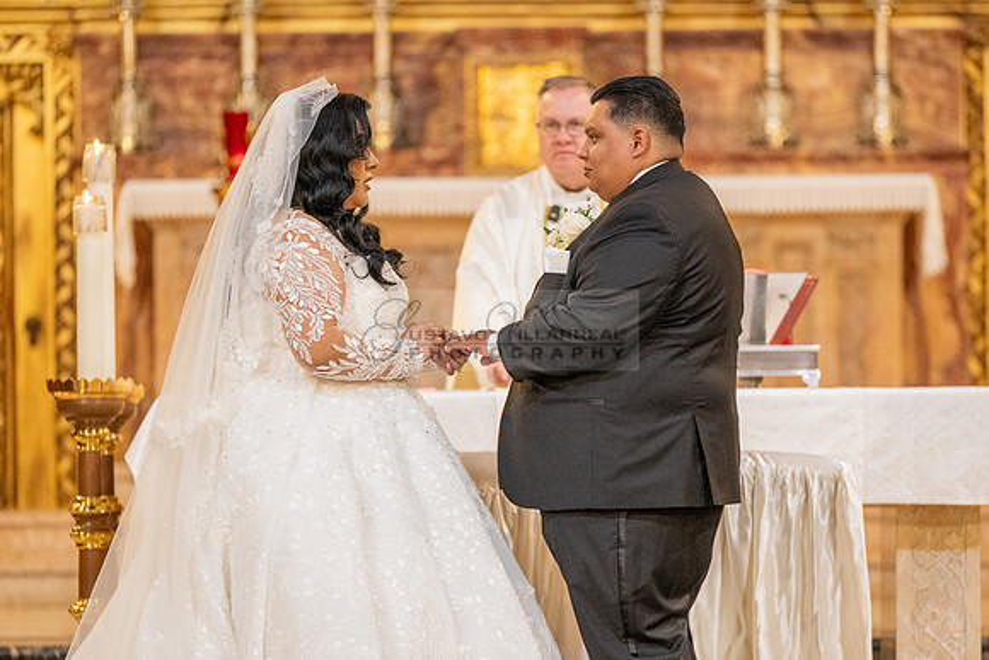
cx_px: 561
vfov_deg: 5.5
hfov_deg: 8.2
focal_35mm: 251
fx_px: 6892
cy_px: 364
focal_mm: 200
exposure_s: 1/160
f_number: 2.8
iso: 2000
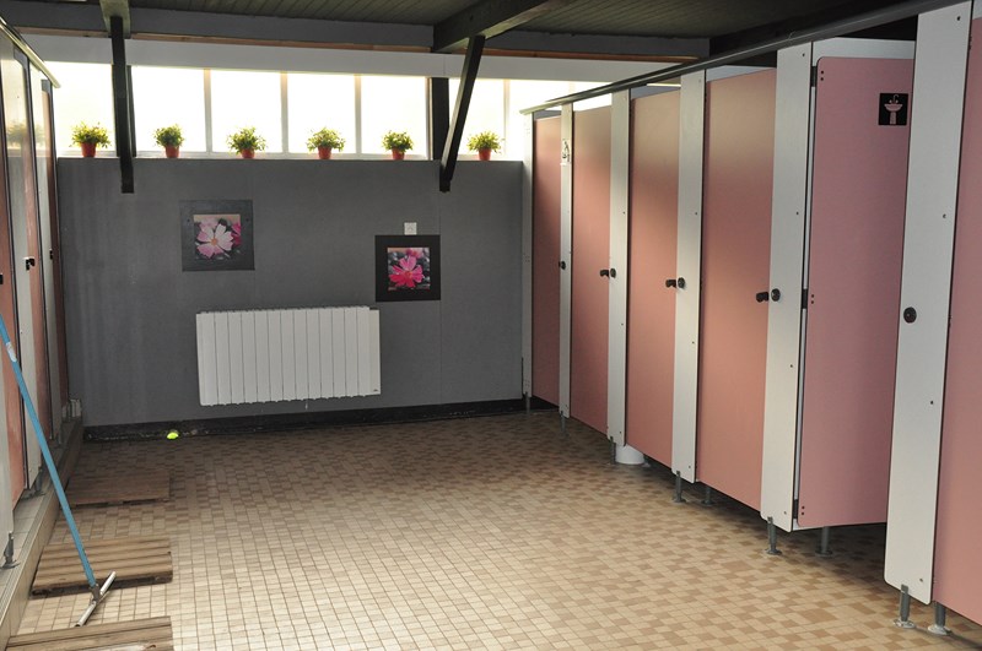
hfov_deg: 51.3
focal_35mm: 38
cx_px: 491
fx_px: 1021
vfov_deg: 35.4
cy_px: 326
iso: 1000
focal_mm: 25
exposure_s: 1/40
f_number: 4.5
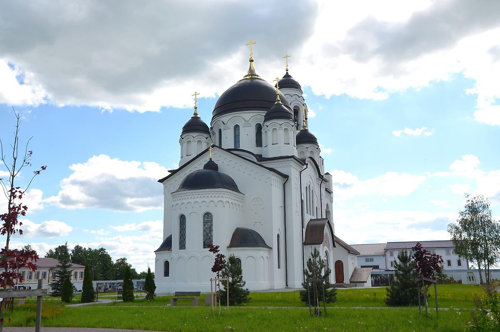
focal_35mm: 36
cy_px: 166
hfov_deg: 53.2
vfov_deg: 36.7
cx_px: 250
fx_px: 499
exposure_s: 1/320
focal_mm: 24
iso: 100
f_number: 9
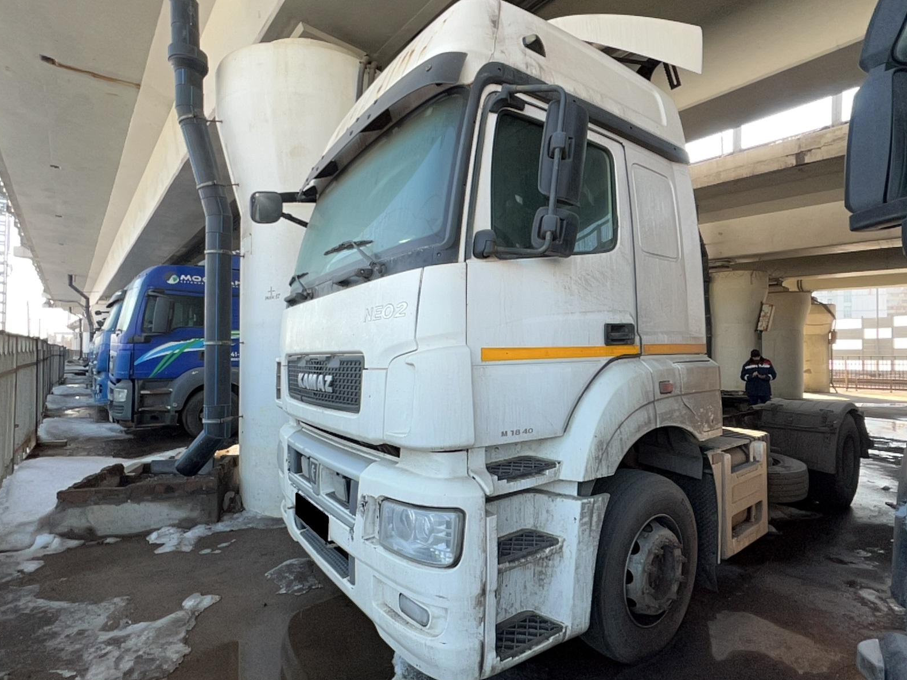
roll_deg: -0.5
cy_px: 346
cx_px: 489
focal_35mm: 17
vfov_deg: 74.7
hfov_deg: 90.8
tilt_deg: +0.8
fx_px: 445
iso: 25
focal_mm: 1.57
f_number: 1.8
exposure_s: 1/267
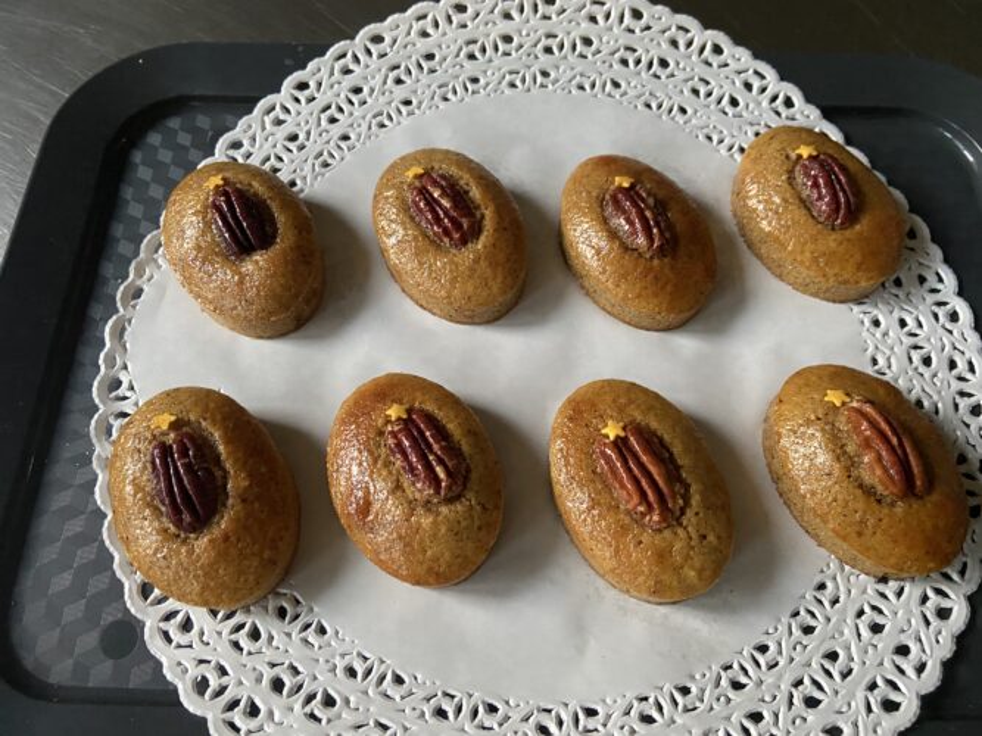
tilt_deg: -66.2
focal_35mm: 26
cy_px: 368
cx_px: 491
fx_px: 737
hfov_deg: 67.3
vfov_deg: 53.0
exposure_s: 1/40
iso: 500
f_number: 1.8
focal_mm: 4.25
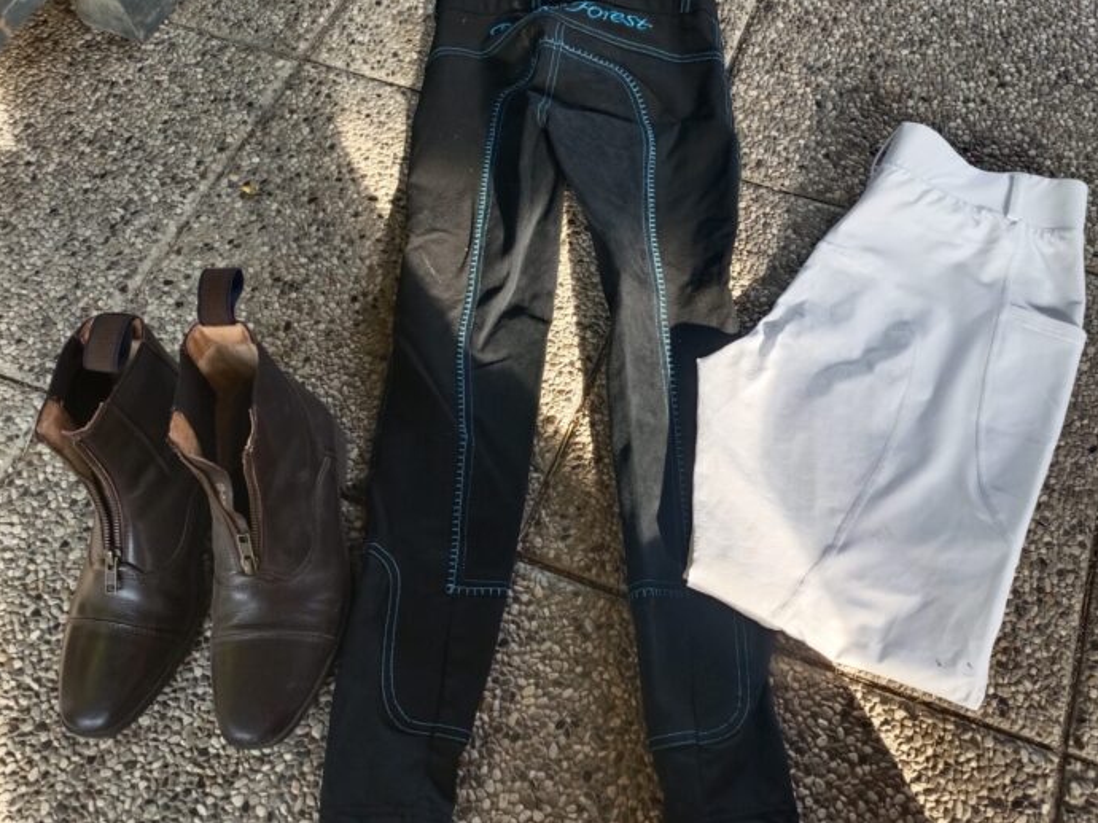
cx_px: 630
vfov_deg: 48.2
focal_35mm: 29
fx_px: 920
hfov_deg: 61.4
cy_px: 414
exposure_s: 1/100
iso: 421
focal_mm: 4.74
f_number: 1.79
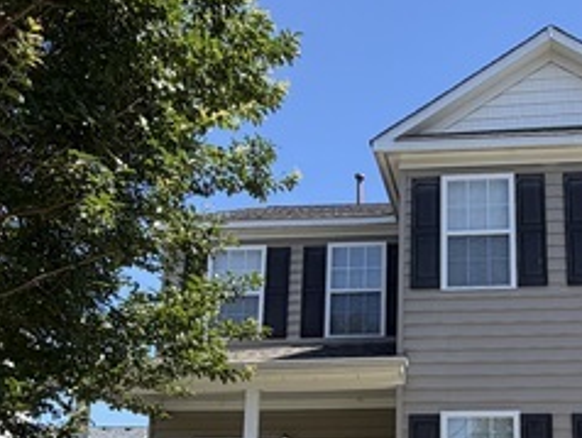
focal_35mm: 47
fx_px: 791
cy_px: 355
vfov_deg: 30.1
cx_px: 443
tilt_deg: +14.2
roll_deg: +0.3
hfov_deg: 39.2
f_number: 2.2
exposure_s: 1/770
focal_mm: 2.22
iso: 32
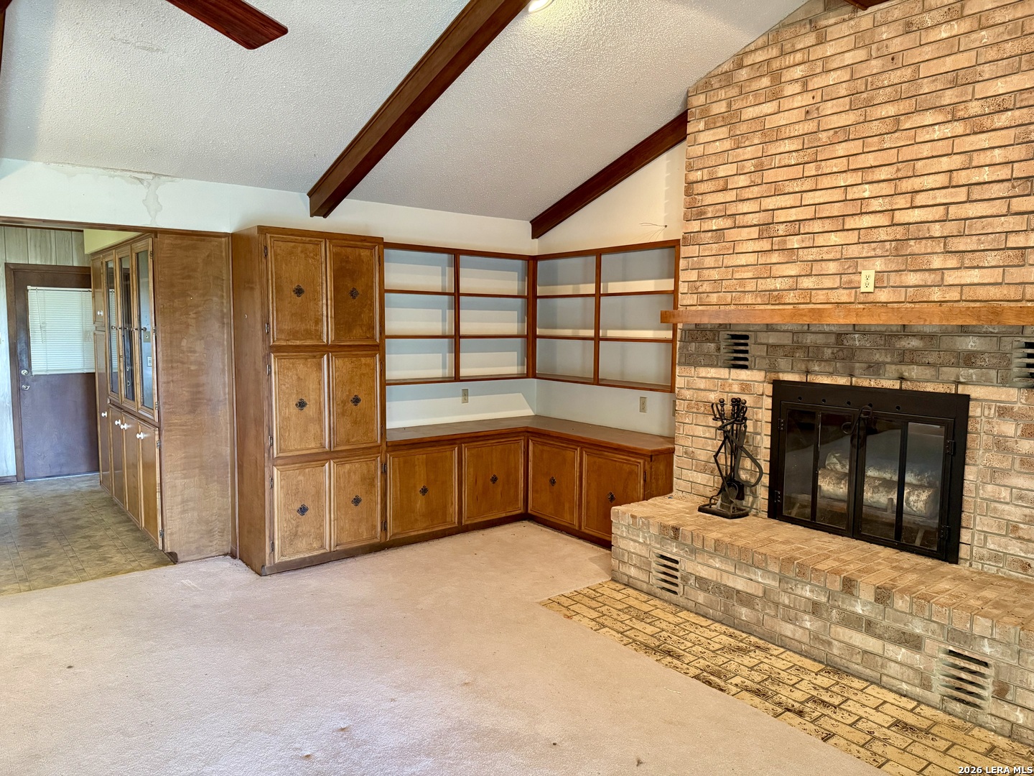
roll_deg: -0.4
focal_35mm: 24
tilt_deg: -4.6
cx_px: 517
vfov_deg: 56.8
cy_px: 388
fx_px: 717
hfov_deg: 71.6
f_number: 1.78
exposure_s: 1/60
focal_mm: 6.76
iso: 640
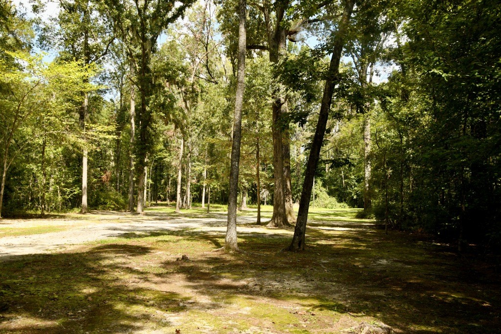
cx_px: 250
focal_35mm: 34
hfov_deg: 55.1
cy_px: 167
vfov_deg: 38.4
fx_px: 480
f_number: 6.3
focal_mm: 23
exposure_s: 1/1250
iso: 1000
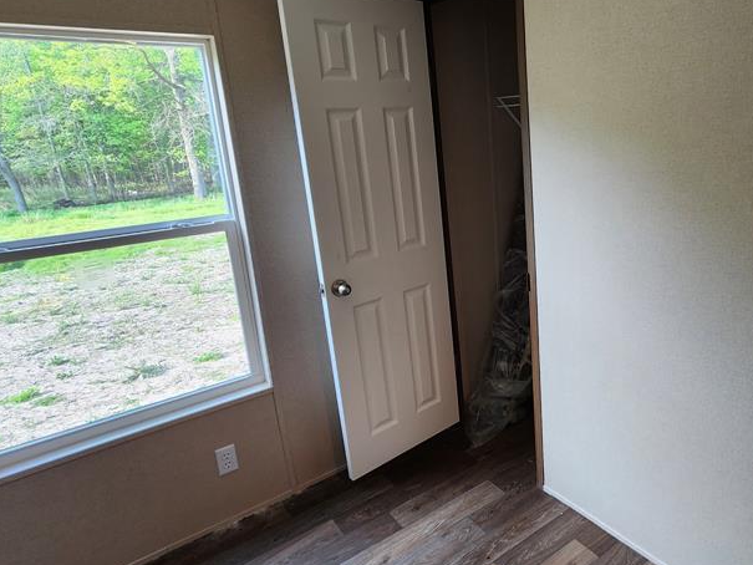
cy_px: 261
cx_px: 513
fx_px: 479
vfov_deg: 61.0
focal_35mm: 22
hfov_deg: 73.6
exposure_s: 1/60
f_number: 2.2
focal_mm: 2.2
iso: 125
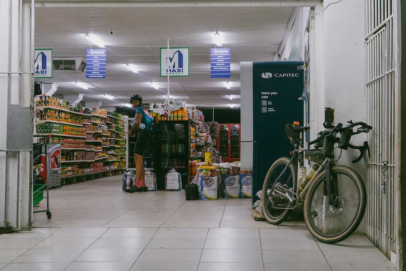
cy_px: 136
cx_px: 203
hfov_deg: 43.6
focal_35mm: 45
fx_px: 508
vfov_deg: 29.9
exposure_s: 1/640
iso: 6400
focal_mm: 30
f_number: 3.5
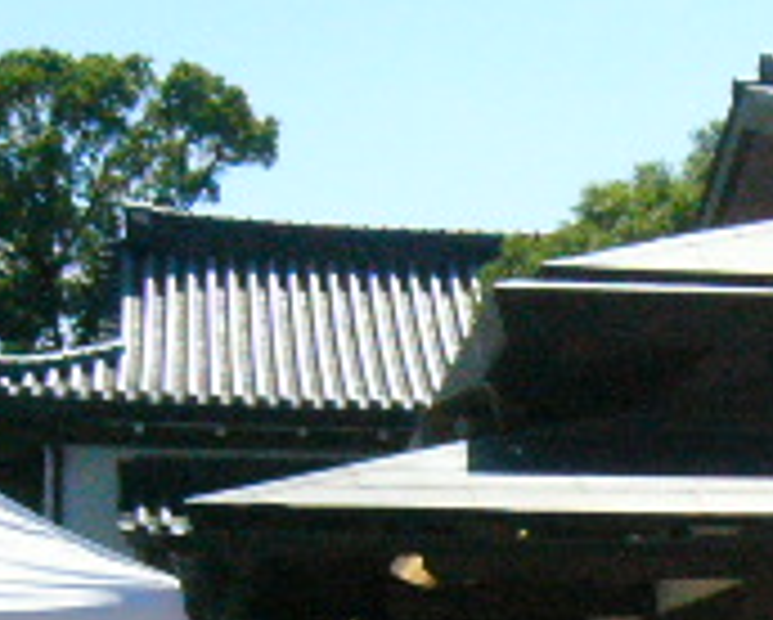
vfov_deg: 12.1
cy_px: 566
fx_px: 2909
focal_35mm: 127
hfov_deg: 14.3
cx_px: 1115
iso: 400
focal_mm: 5.8
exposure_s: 1/2000
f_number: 8
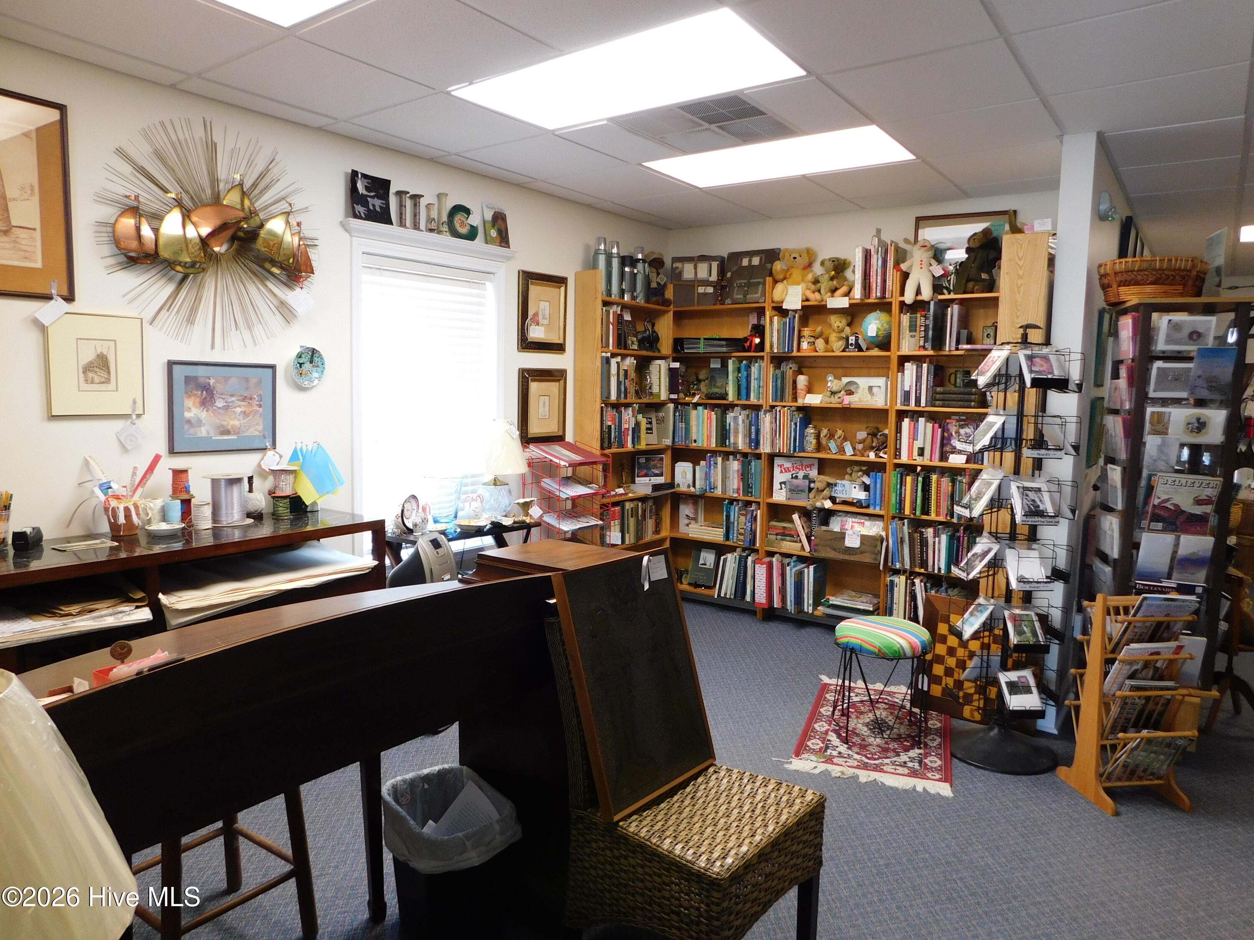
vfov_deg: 58.9
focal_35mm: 23
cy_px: 470
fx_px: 833
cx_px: 627
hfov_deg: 73.9
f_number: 3
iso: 200
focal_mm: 4
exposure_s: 1/30
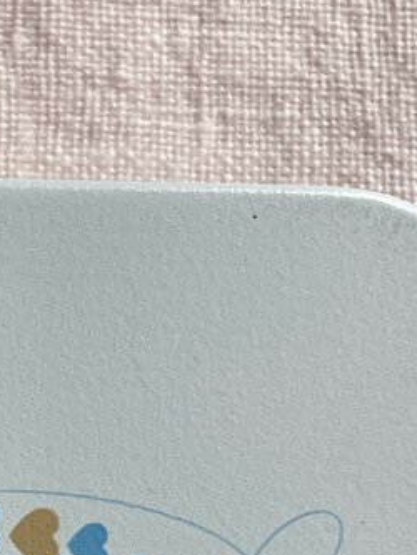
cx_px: -113
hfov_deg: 11.6
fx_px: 2006
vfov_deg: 14.8
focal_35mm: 125
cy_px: 793
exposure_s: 1/344
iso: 50
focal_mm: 4.2
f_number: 1.6
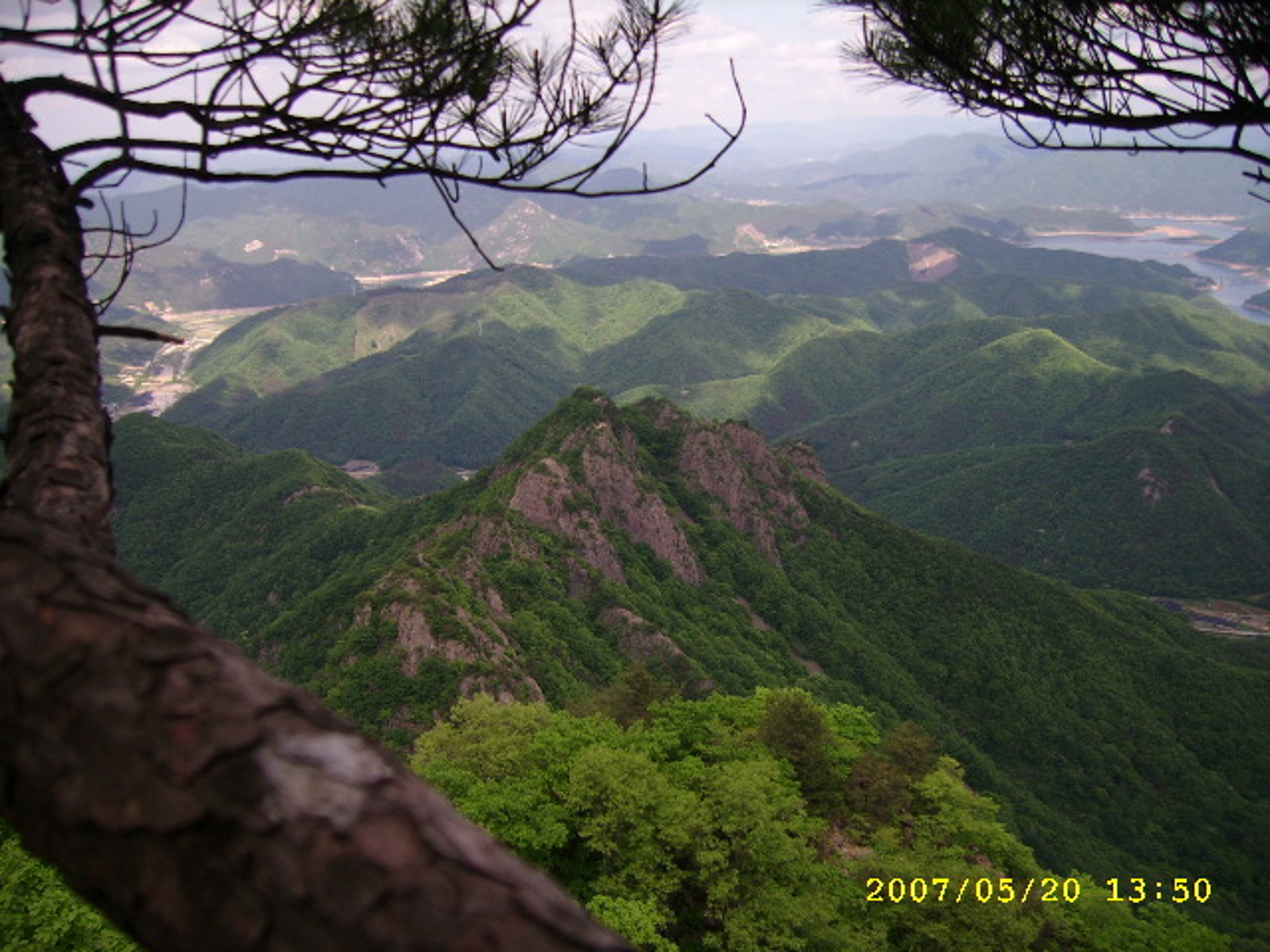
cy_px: 476
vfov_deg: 40.7
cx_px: 635
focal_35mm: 35
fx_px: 1284
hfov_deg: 52.6
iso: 50
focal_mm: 5.95
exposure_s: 1/771
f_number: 2.8
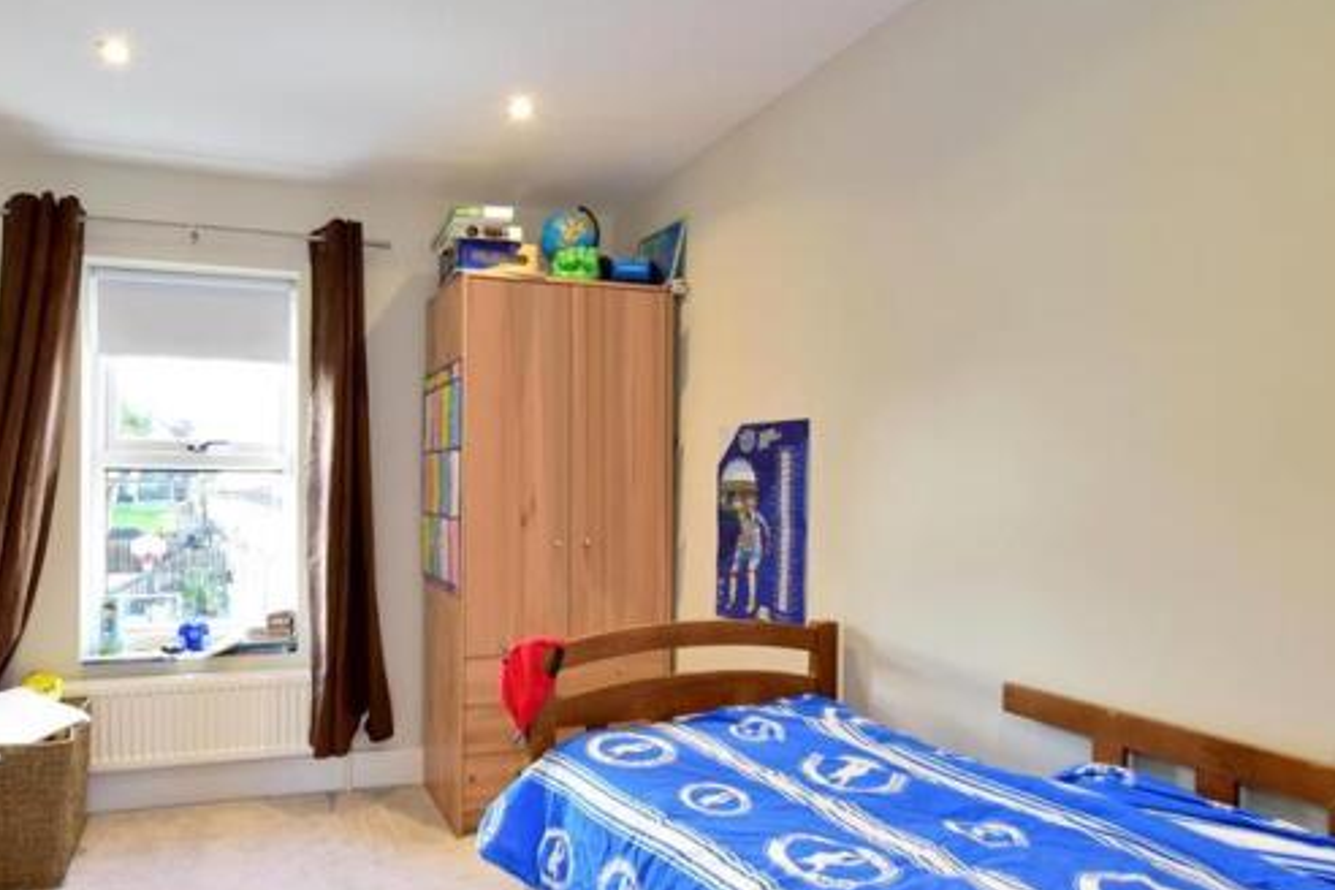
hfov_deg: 81.9
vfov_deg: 61.8
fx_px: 742
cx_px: 478
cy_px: 490
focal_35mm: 20
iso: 400
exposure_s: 1/8
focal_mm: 10
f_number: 11
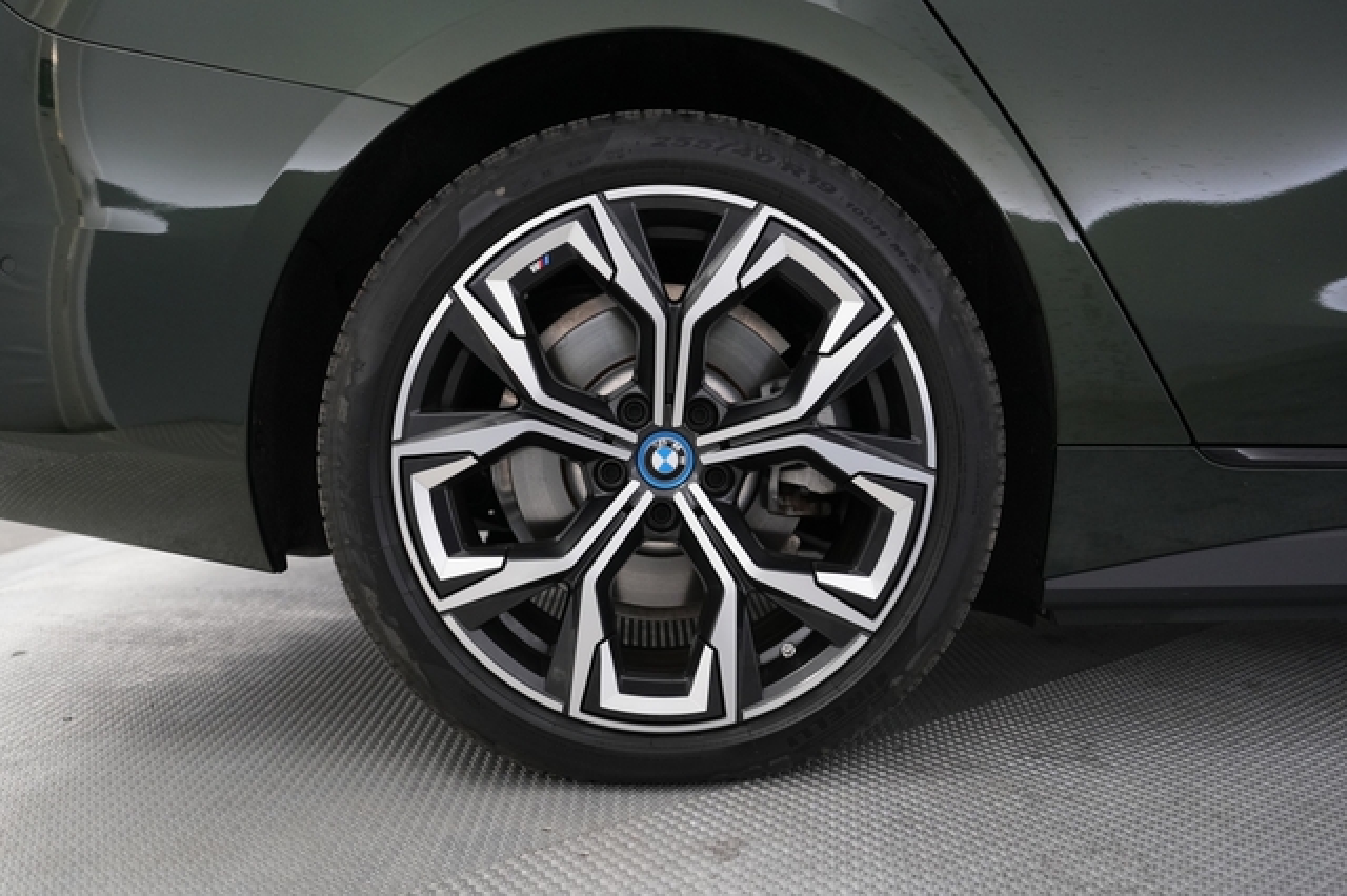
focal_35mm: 28
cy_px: 448
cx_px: 674
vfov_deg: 46.4
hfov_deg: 65.5
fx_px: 1047
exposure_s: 1/125
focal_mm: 28
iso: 2000
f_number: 2.8
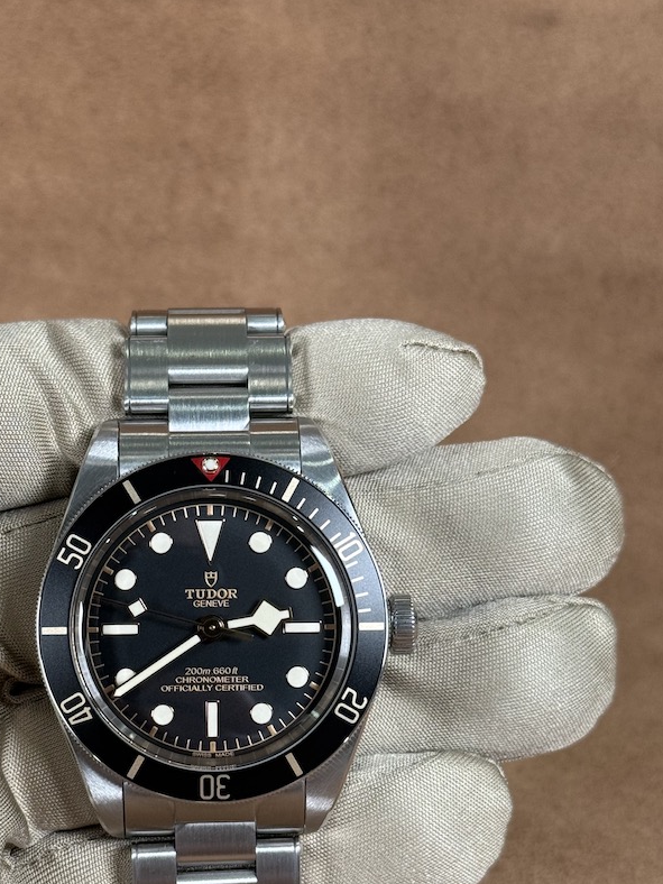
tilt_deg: -26.7
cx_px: 221
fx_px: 1992
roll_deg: -1.4
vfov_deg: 24.9
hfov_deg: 18.8
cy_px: 609
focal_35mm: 78
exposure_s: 1/120
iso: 100
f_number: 1.78
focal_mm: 6.76
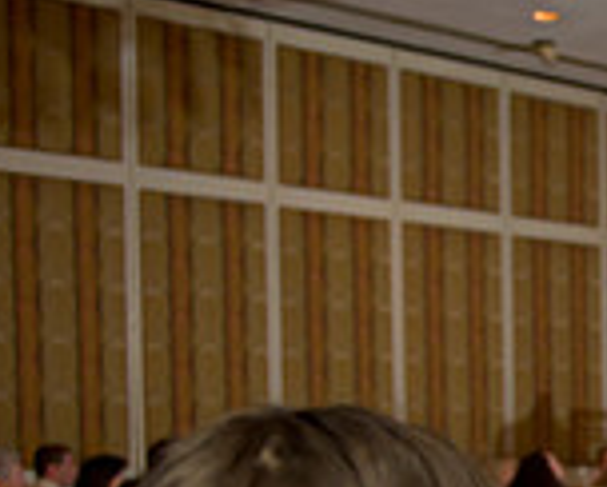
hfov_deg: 17.1
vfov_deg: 16.1
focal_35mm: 93
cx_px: 1070
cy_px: 539
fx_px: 1673
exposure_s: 1/125
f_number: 3.2
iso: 1600
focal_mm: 26
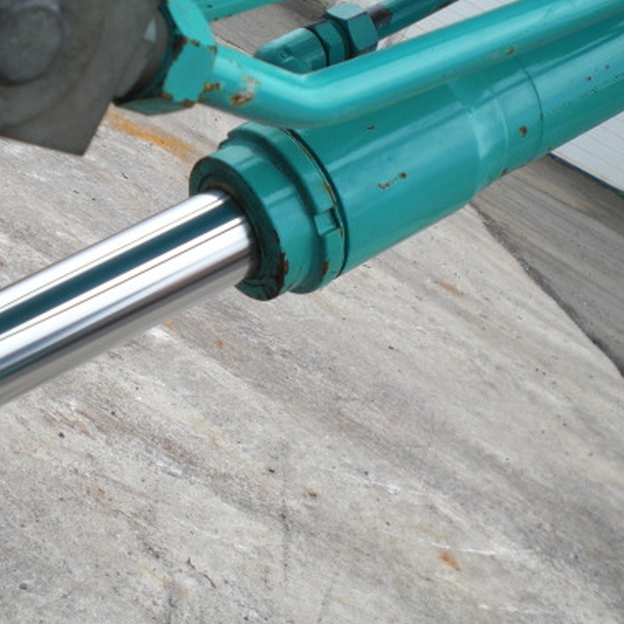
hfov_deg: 29.7
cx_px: 189
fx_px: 1162
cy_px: 295
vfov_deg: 30.0
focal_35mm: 57
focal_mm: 6.3
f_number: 3.1
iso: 64
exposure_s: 1/500
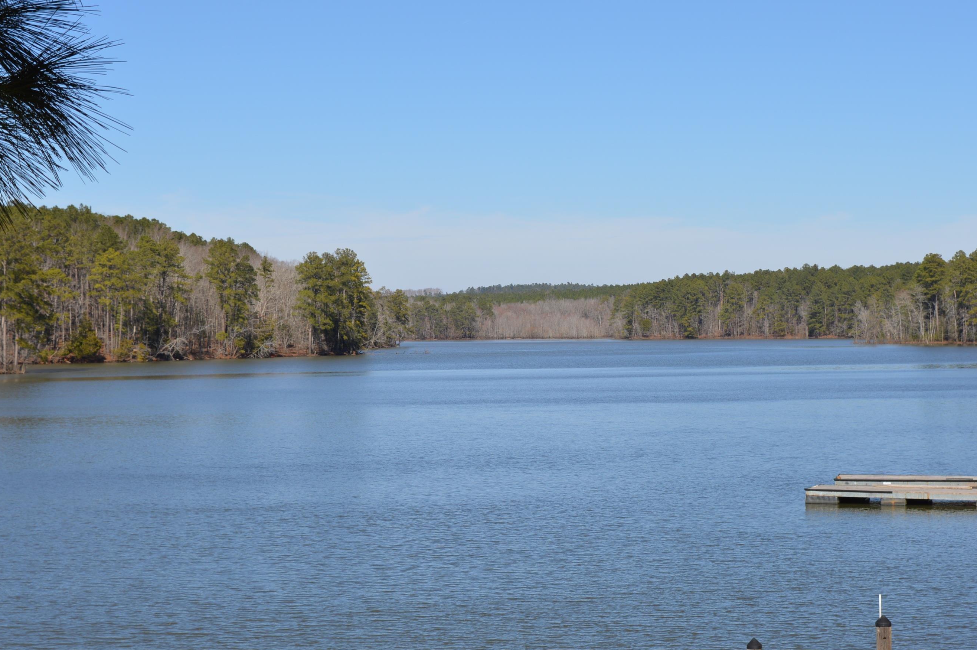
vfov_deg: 18.9
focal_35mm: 72
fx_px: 1952
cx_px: 507
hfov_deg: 28.1
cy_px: 324
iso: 100
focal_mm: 42
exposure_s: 1/320
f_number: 9
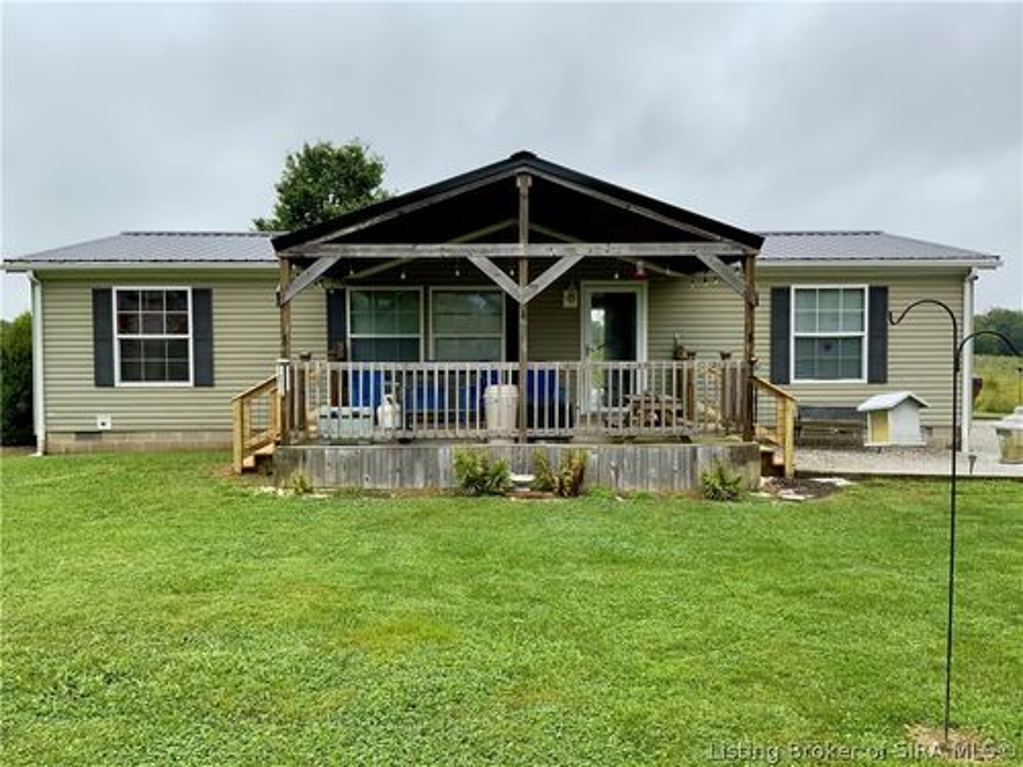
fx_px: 857
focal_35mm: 29
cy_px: 384
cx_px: 512
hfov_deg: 61.7
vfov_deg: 48.2
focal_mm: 3
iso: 16
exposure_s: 1/869
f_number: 1.8
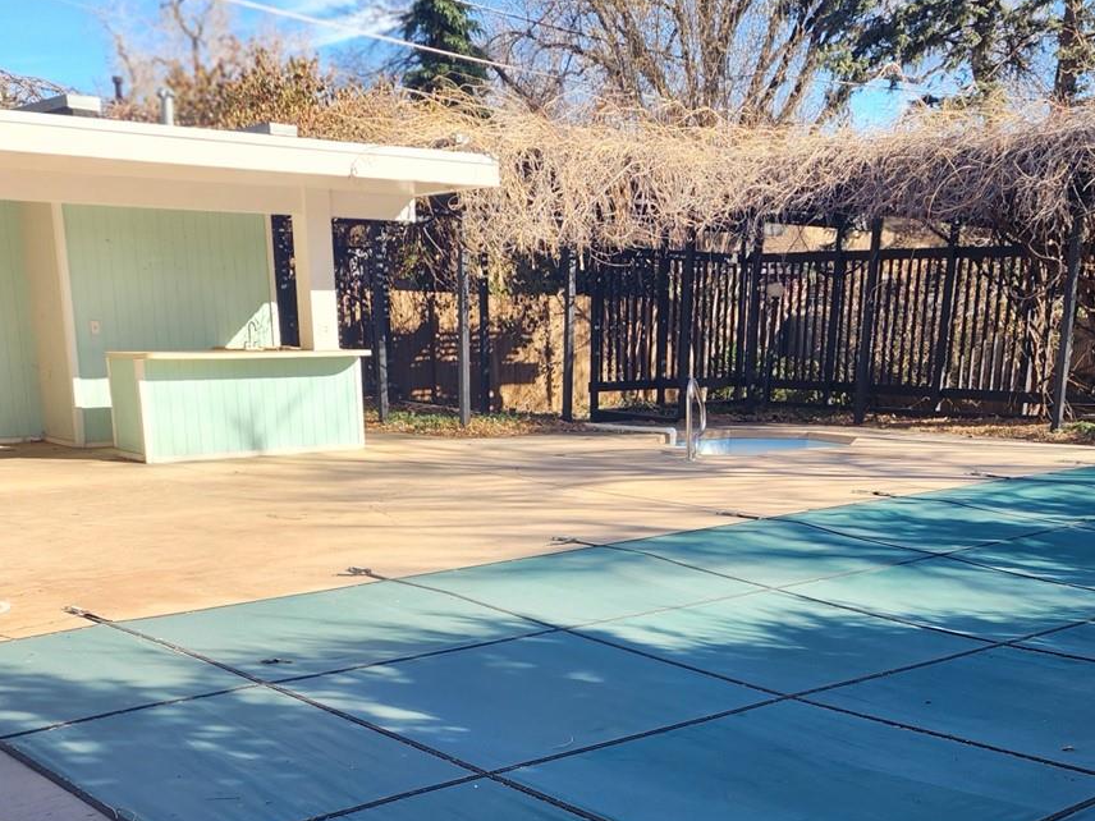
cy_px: 638
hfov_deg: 43.7
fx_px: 1360
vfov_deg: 32.8
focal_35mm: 43
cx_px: 645
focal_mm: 6.4
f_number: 1.8
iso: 12
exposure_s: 1/303
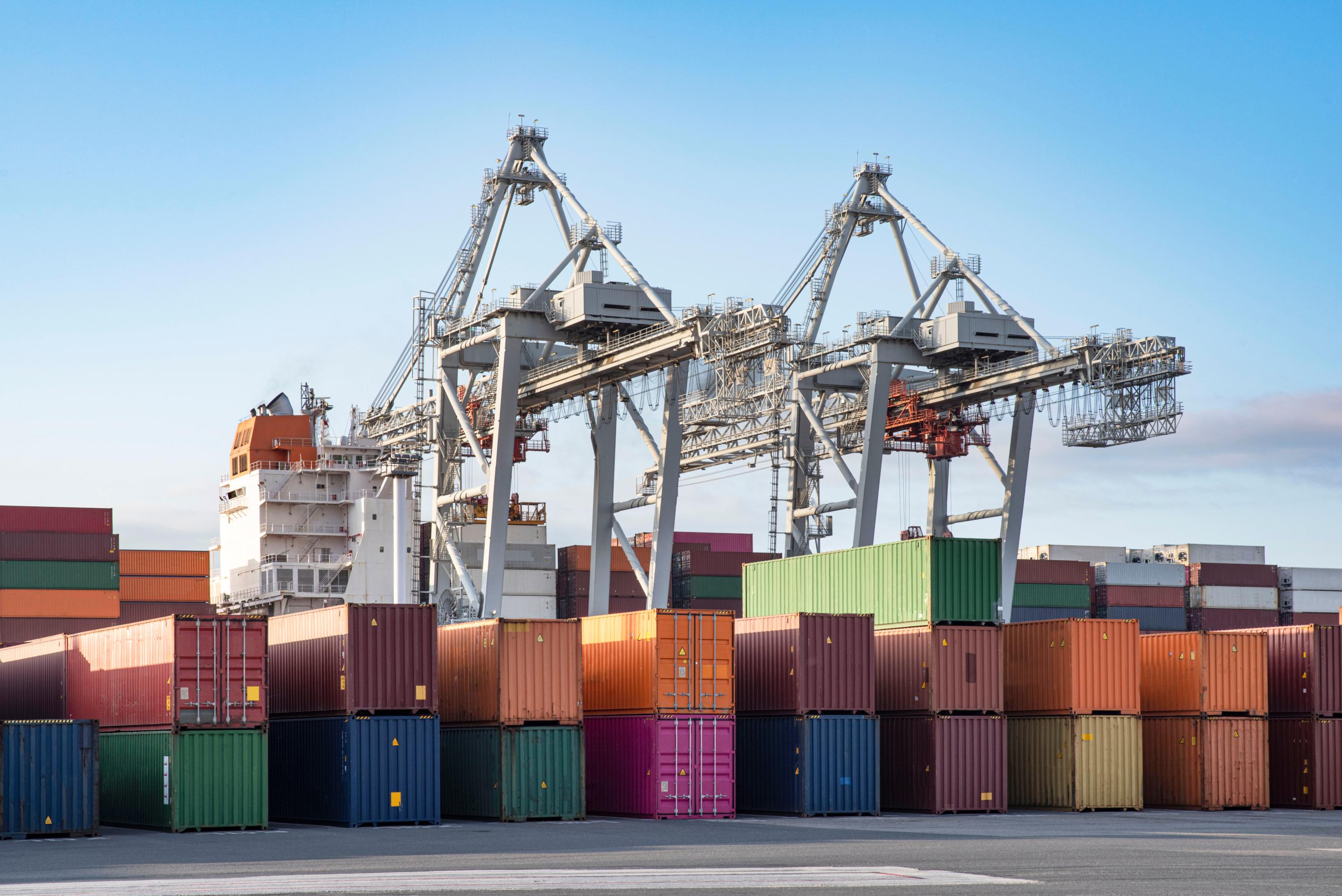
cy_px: 448
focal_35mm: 68
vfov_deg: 20.0
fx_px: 2536
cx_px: 671
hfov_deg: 29.6
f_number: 11
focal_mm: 68
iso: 200
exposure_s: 1/100
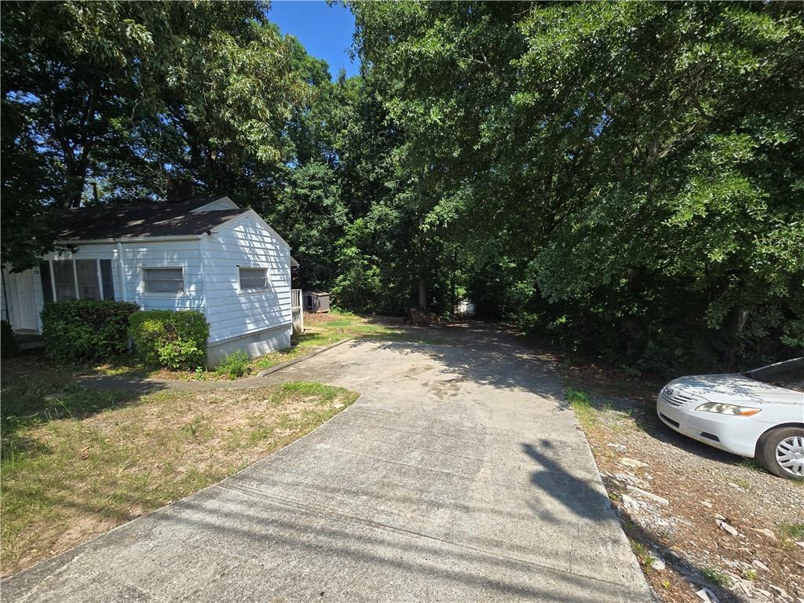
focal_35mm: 13
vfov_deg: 89.9
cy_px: 302
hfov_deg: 106.2
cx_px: 402
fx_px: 302
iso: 50
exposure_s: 1/1011
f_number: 2.2
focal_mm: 2.2
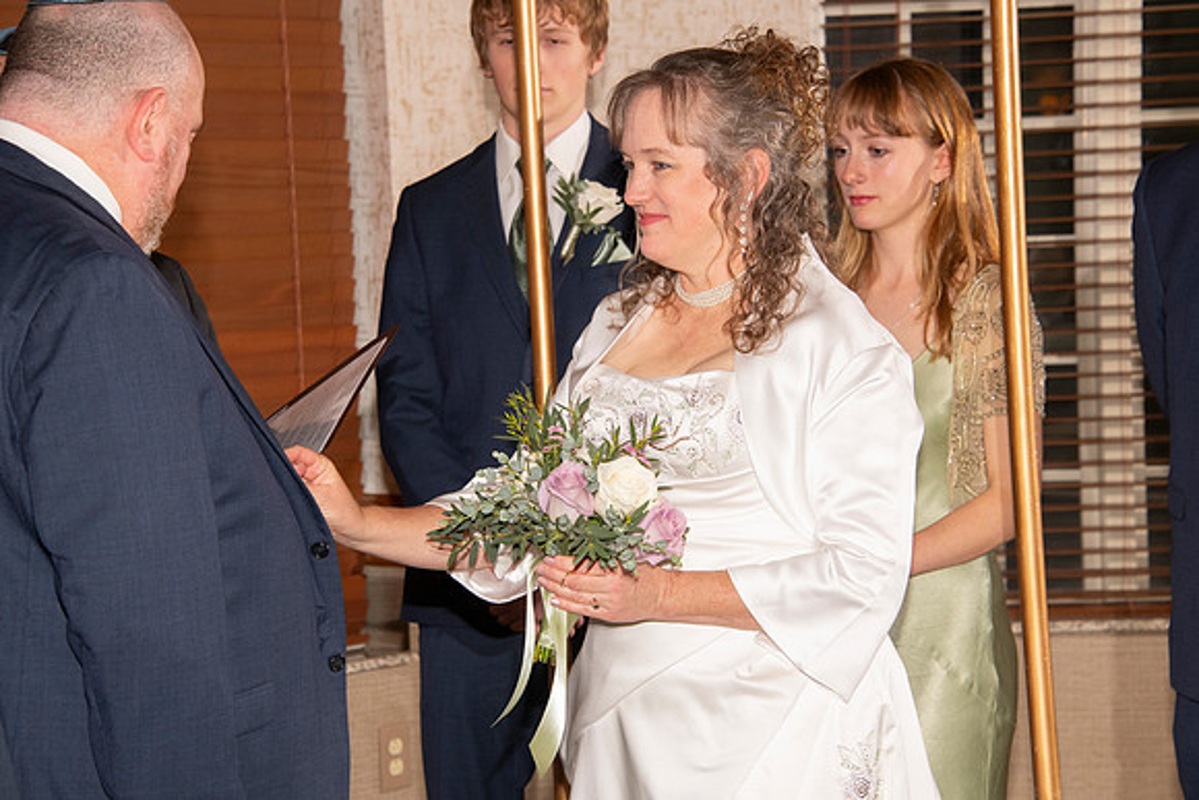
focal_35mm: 125
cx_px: 600
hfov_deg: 16.4
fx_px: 4164
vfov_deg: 11.0
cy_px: 400
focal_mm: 125
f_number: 9
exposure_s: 1/160
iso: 1000
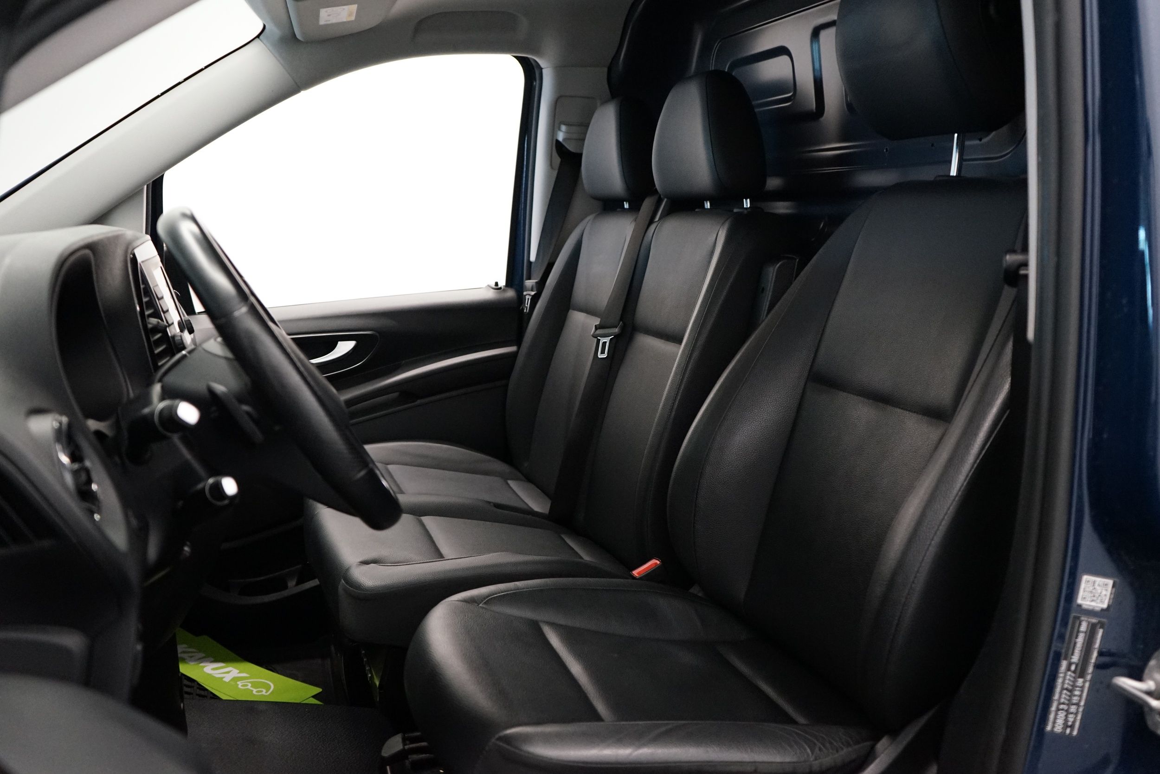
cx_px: 580
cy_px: 387
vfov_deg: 42.3
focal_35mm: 31
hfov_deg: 60.3
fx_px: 999
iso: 4000
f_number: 3.5
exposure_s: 1/160
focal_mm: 31
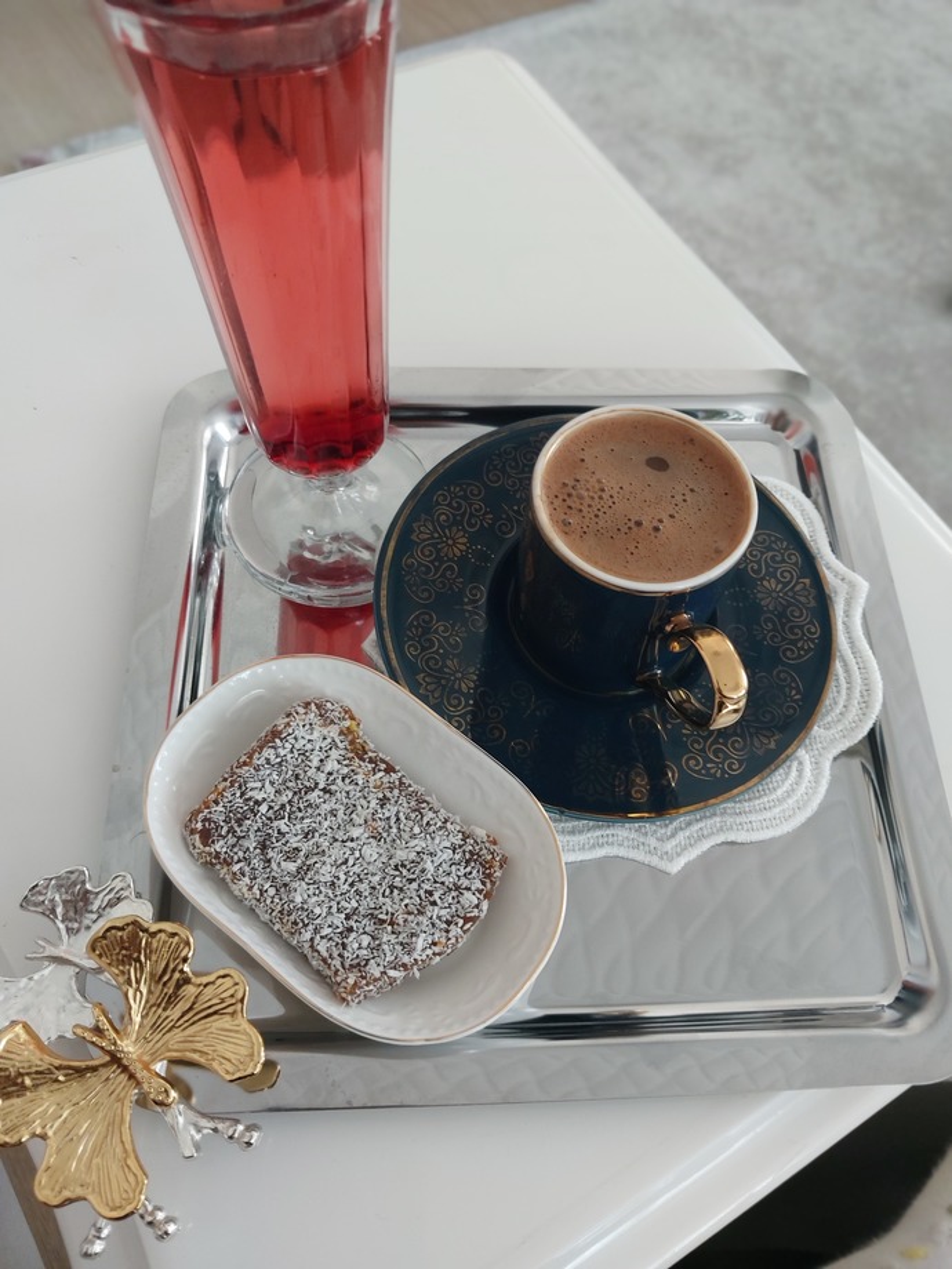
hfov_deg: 46.8
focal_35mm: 30
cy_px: 634
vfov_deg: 60.0
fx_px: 1100
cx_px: 476
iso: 100
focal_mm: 4.6
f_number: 1.8
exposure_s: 1/25
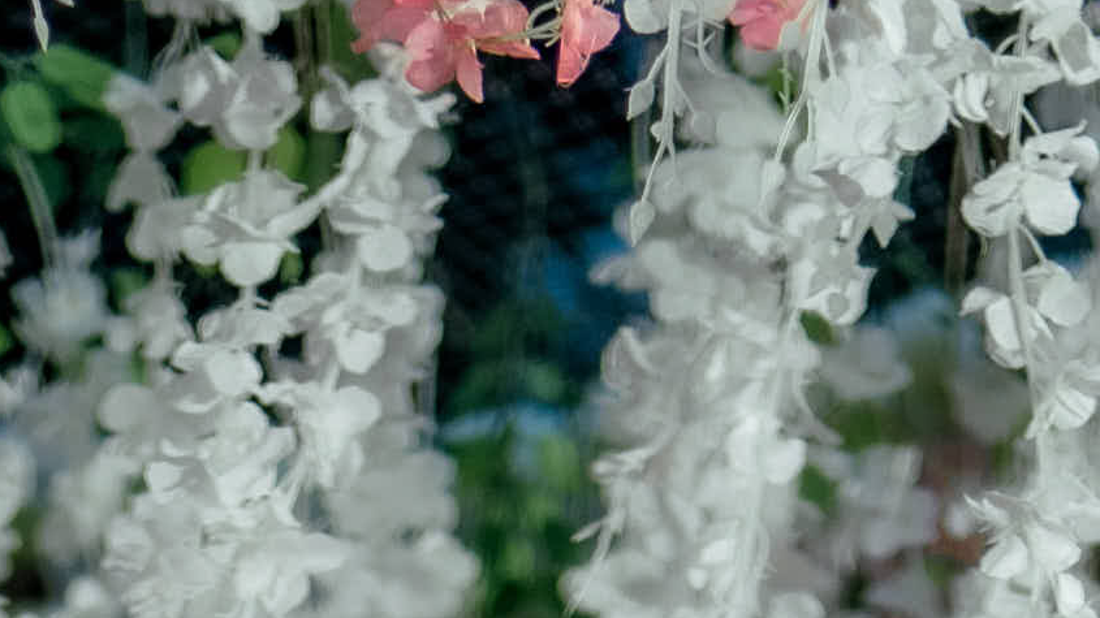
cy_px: 3567
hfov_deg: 7.1
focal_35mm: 304
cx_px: -46
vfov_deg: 3.5
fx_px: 8866
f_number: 1.4
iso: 160
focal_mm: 35
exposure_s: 1/250
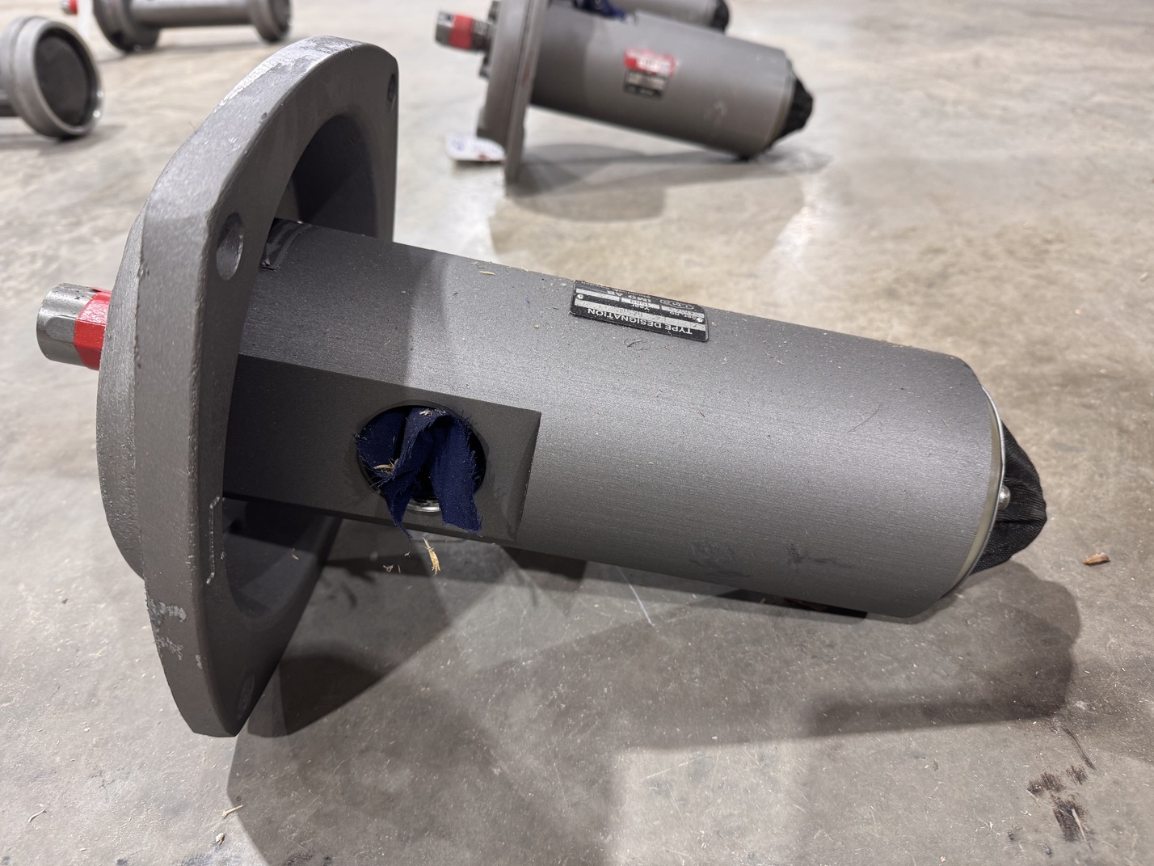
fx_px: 800
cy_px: 433
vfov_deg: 56.8
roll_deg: +4.9
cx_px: 577
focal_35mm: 24
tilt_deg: -34.9
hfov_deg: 71.6
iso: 200
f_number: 1.78
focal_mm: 6.76
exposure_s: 1/60
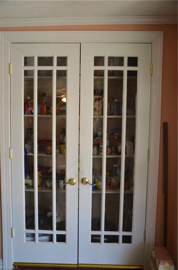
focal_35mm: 32
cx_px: 89
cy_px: 135
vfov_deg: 59.6
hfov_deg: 41.5
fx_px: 235
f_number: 4
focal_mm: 21
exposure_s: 1/60
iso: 720
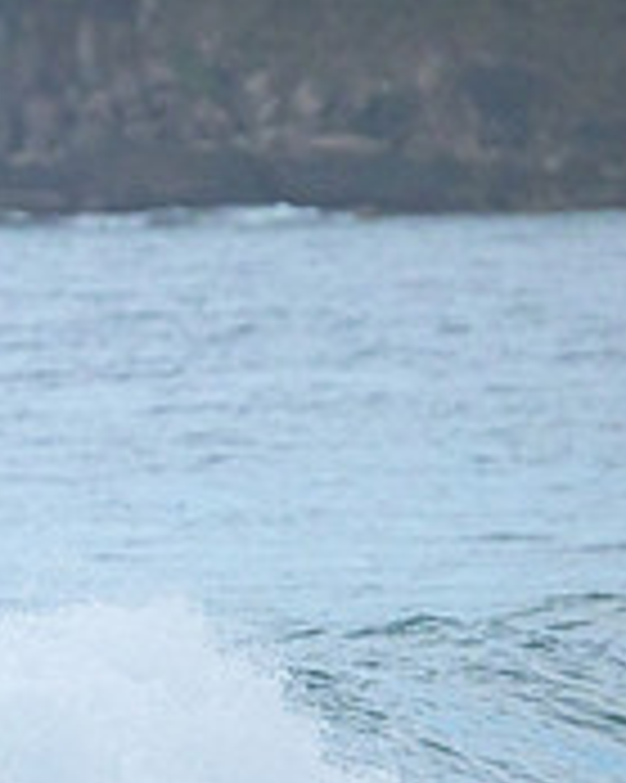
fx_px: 39845
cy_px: 506
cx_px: -653
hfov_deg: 0.9
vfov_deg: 1.1
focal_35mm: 1719
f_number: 11
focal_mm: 550
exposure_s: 1/1250
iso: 4500
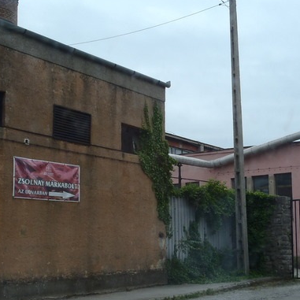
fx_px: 510
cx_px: 168
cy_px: 190
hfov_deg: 32.8
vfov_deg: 32.6
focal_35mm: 52
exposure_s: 1/500
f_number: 4.5
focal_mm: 5
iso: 80
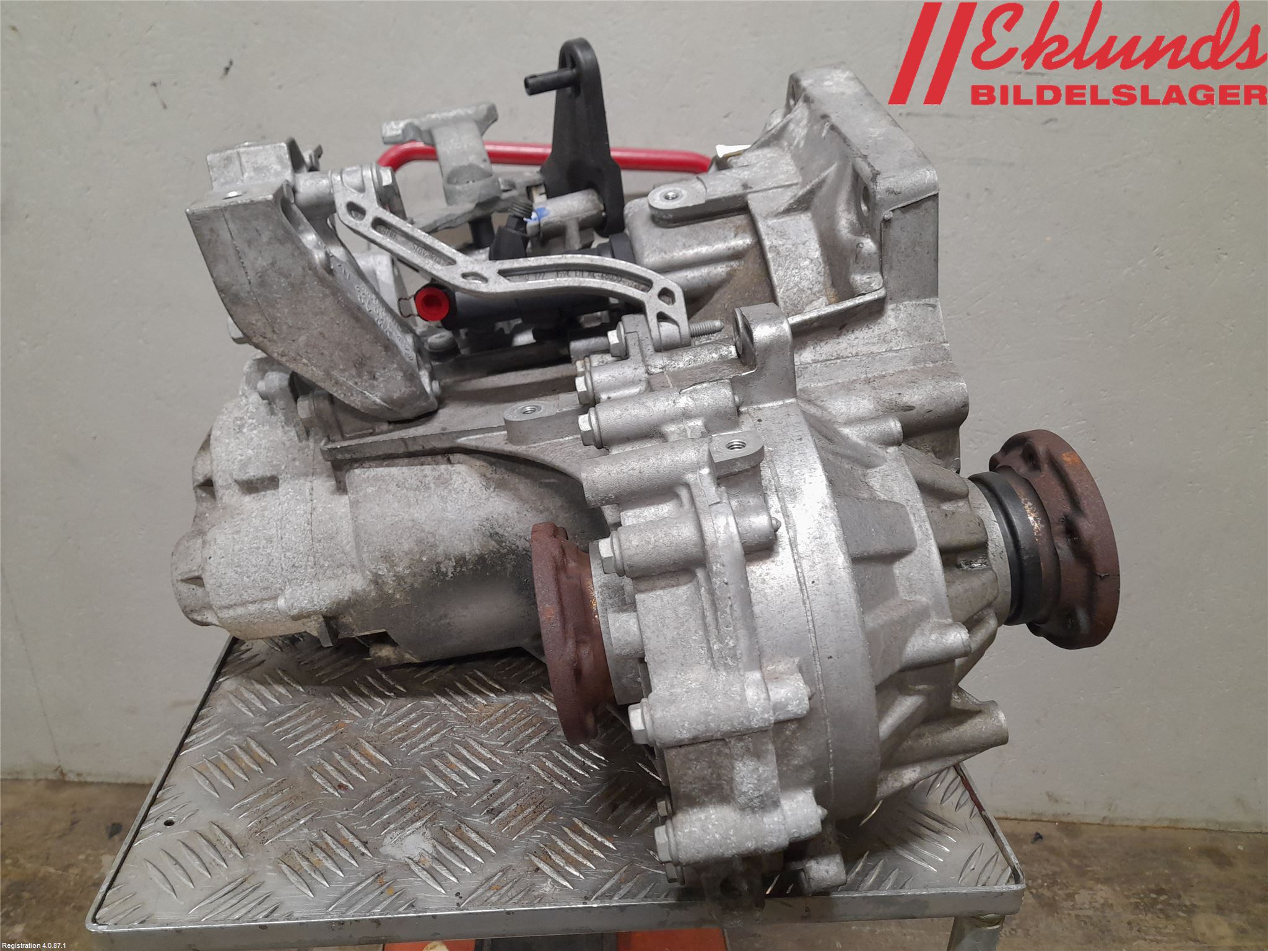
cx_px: 634
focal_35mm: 25
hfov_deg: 69.4
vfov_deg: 54.9
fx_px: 916
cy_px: 476
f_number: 2
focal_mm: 4.6
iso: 200
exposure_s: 1/50
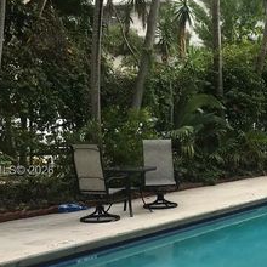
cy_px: 171
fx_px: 628
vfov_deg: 23.9
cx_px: 291
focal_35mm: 72
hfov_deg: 22.7
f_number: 1.8
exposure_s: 1/879
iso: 20
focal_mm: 3.99
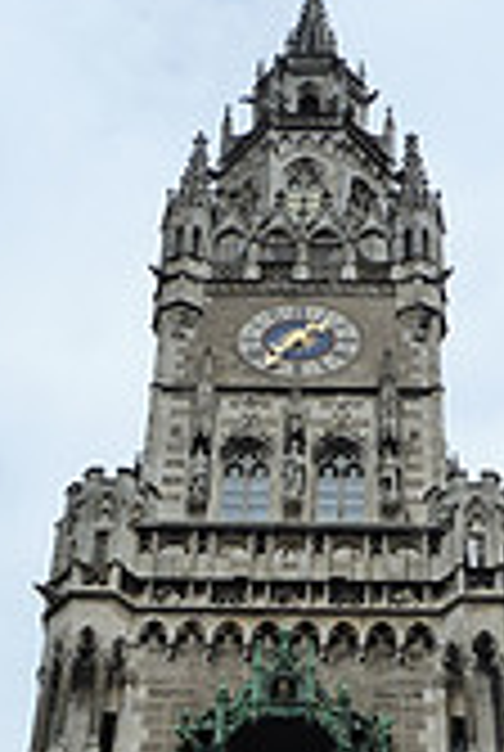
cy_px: 982
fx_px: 1694
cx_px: 268
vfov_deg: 22.4
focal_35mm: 81
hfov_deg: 16.9
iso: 125
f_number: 5.6
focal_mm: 4.7
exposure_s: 1/500
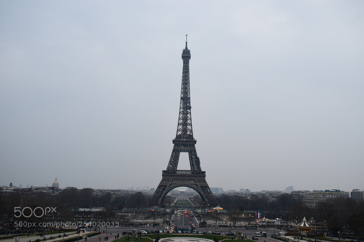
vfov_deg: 40.0
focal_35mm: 33
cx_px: 182
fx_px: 334
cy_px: 121
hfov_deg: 57.2
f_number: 7.1
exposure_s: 1/40
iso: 400
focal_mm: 22
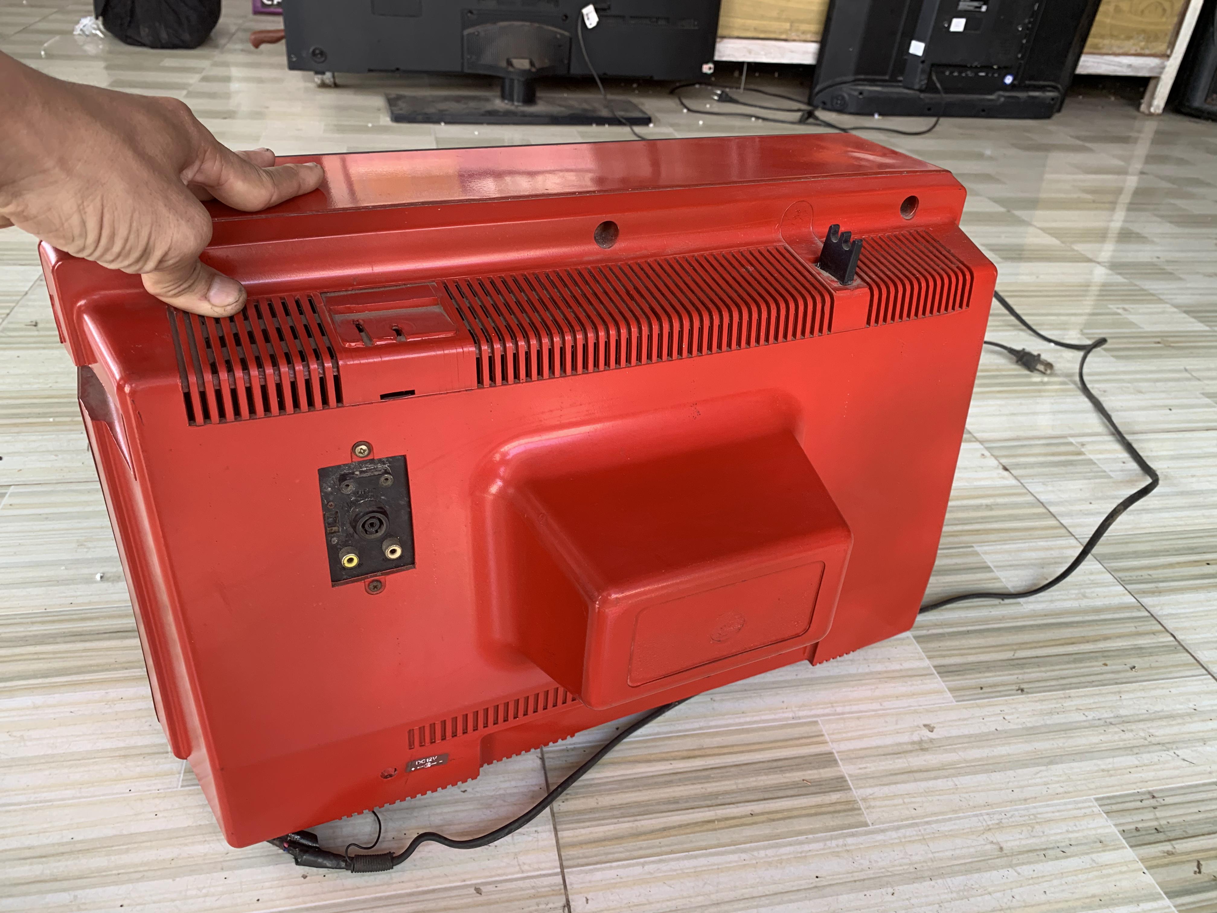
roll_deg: -8.6
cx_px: 608
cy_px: 456
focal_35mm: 26
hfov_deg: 67.3
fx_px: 914
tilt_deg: -29.8
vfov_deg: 53.1
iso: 80
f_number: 1.8
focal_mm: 4.25
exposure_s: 1/121
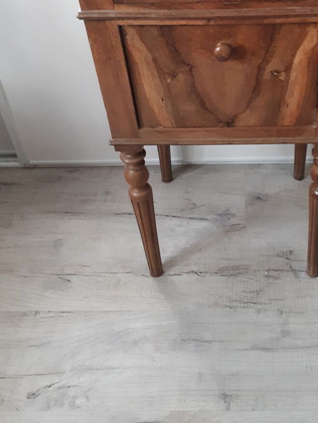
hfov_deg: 34.7
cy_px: 134
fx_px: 502
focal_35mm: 41
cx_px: 218
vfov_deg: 44.9
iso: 400
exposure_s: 1/17
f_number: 1.9
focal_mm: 3.6
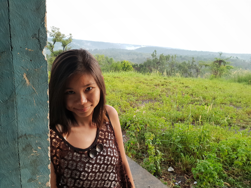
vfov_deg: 53.1
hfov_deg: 67.3
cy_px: 94
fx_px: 189
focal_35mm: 26
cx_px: 126
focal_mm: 4.3
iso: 250
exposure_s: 1/50
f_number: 2.4
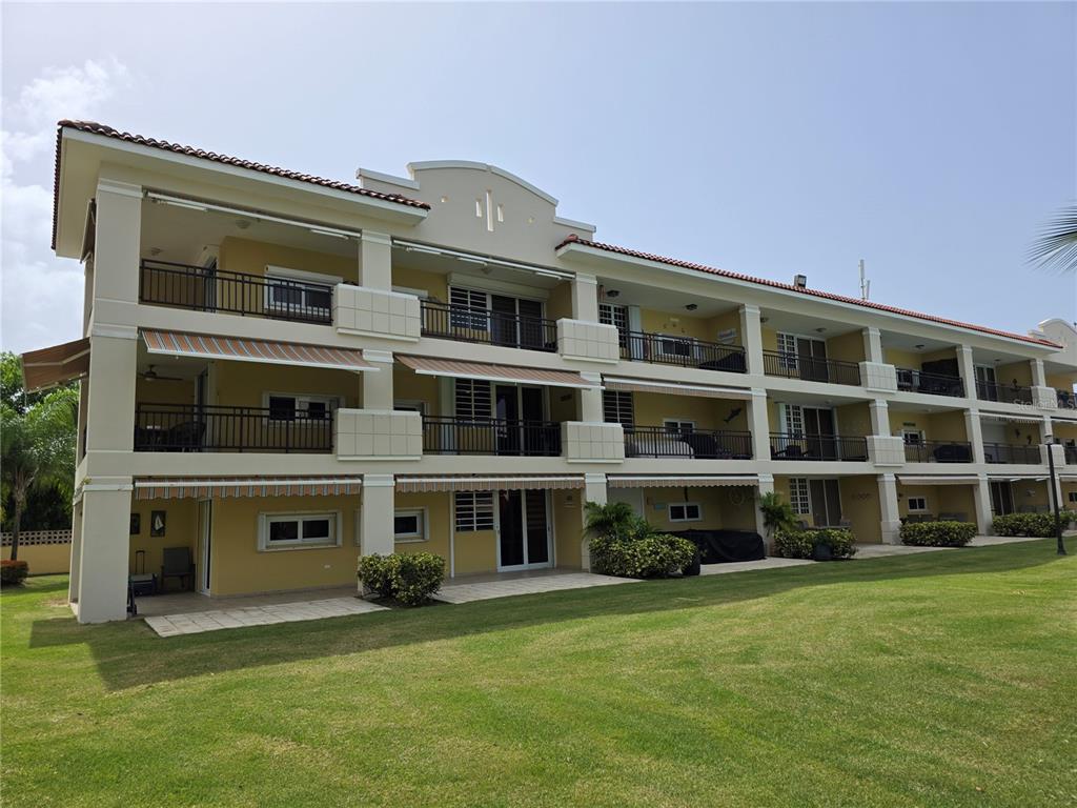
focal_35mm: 23
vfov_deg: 58.9
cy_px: 404
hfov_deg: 73.9
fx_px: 716
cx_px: 538
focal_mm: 6.3
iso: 80
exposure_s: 1/7944
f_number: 1.7
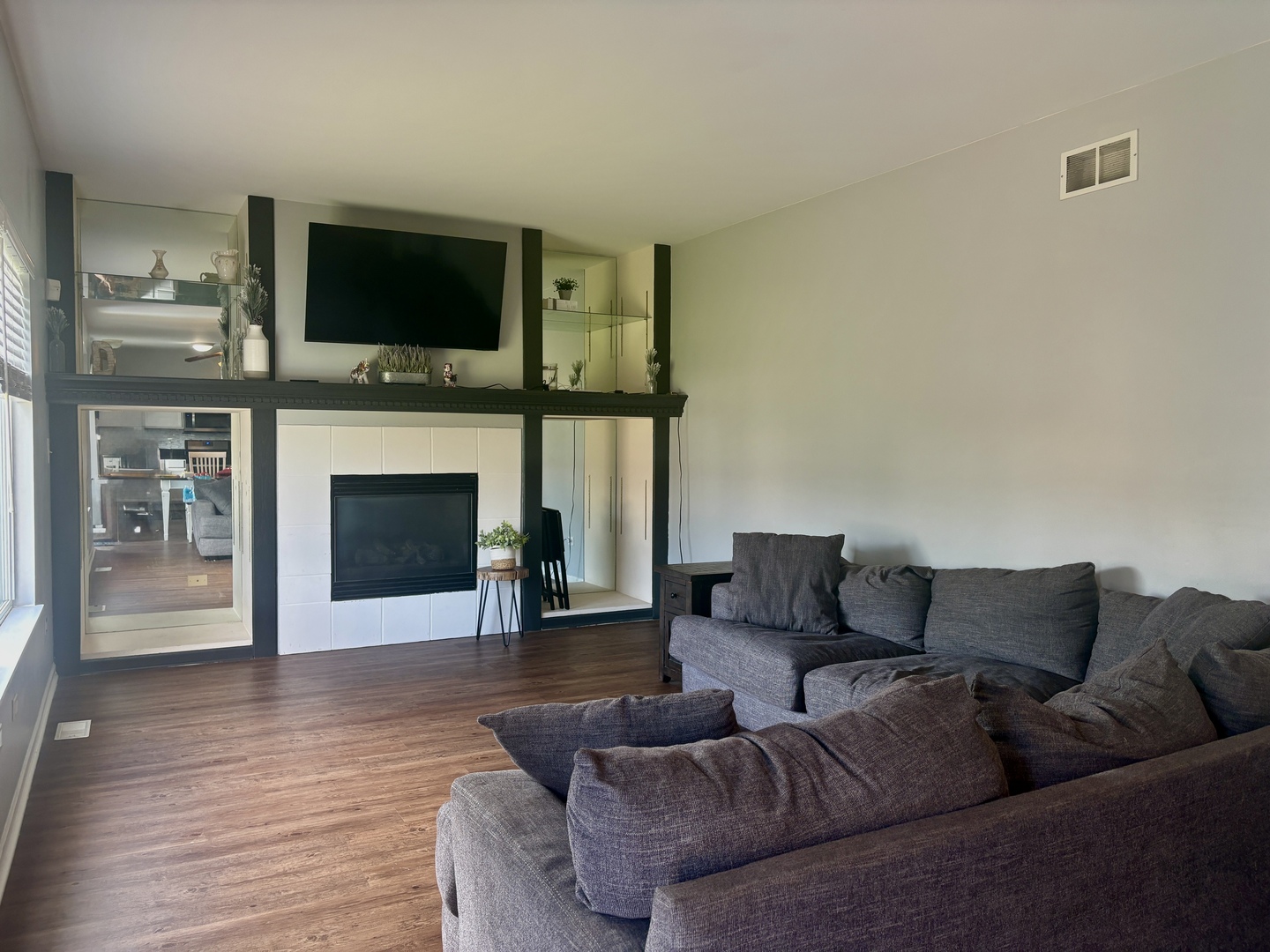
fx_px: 954
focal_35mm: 26
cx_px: 635
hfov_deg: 67.3
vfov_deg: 53.1
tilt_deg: -1.3
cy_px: 476
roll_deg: -0.5
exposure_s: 1/60
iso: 100
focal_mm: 5.96
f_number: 1.6
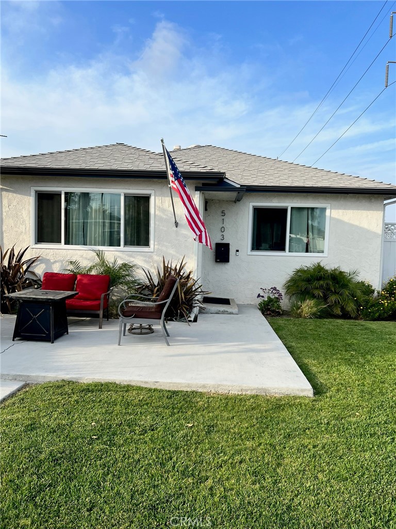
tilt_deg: -4.1
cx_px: 198
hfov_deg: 53.1
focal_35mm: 26
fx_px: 397
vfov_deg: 67.3
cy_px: 264
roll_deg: -0.3
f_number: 1.5
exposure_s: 1/2353
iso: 50
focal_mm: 5.7
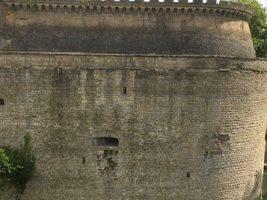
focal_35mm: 52
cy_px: 146
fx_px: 401
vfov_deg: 27.7
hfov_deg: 36.8
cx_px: 126
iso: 25
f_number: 2.2
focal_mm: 4.15
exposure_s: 1/1241
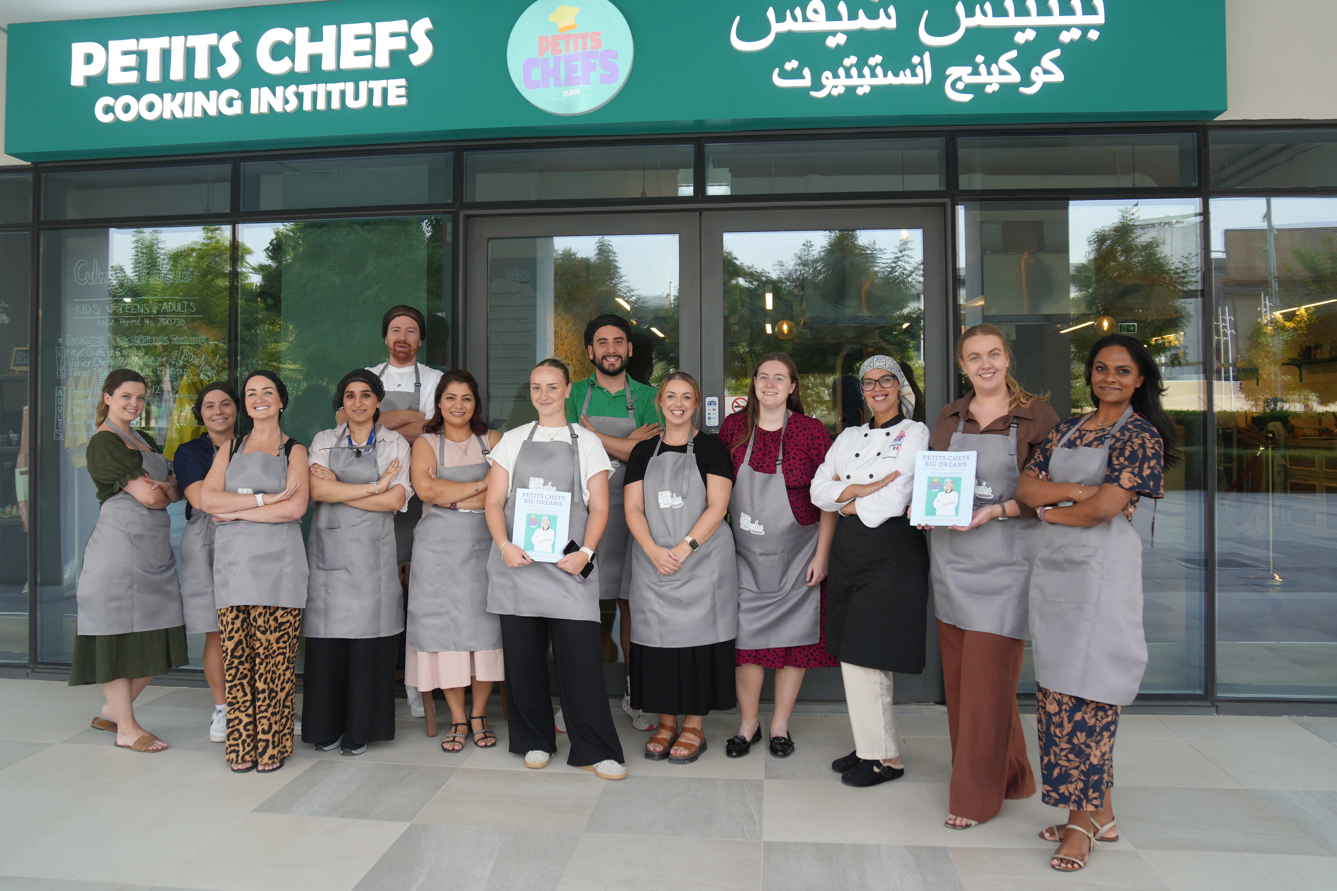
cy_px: 400
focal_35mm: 27
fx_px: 1003
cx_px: 643
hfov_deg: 67.4
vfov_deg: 47.9
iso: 160
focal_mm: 16
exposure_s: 1/160
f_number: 4
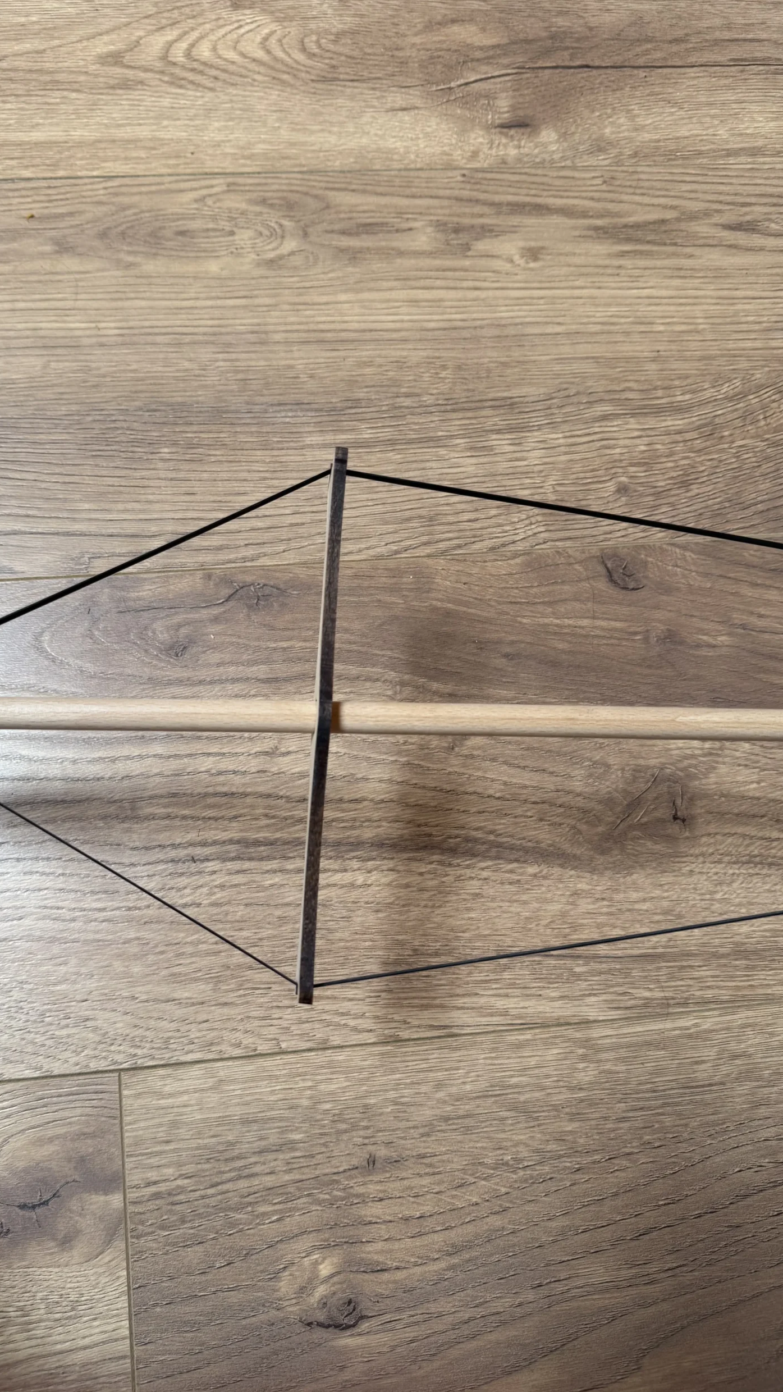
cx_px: 308
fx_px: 996
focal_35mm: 27
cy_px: 674
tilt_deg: -74.6
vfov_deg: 69.8
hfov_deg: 42.7
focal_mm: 6.76
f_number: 1.78
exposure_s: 1/121
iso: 50
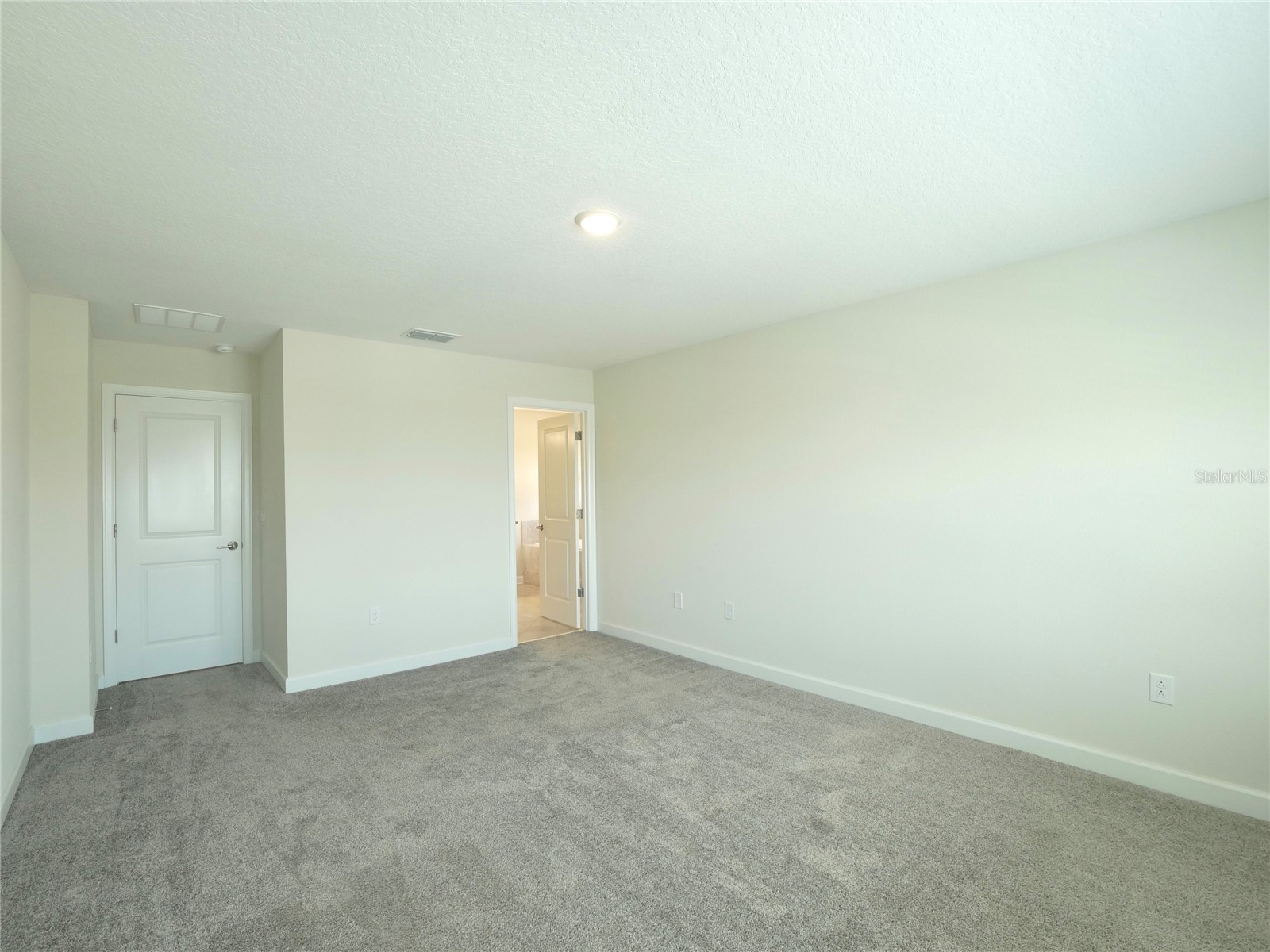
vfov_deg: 78.1
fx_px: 587
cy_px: 476
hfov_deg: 94.5
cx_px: 635
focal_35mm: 16
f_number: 5.6
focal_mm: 8
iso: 400
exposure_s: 1/30
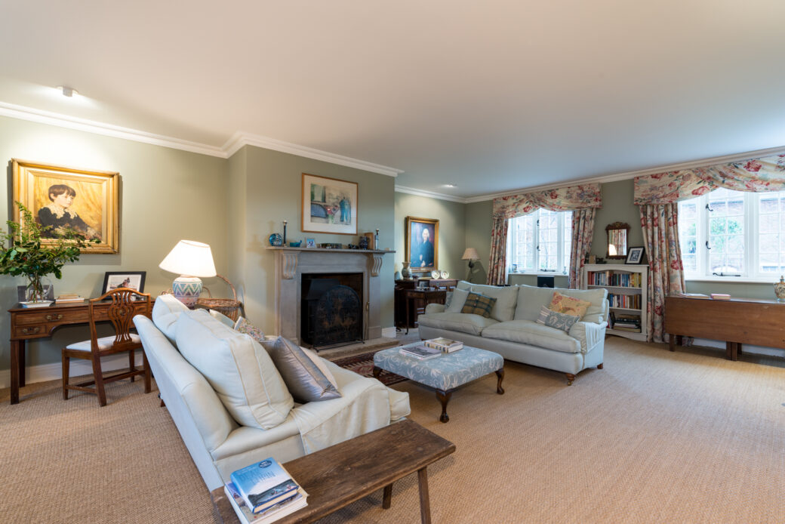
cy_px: 262
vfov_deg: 77.4
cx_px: 392
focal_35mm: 15
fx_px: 327
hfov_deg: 100.4
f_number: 9
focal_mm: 15
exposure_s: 1.6
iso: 100
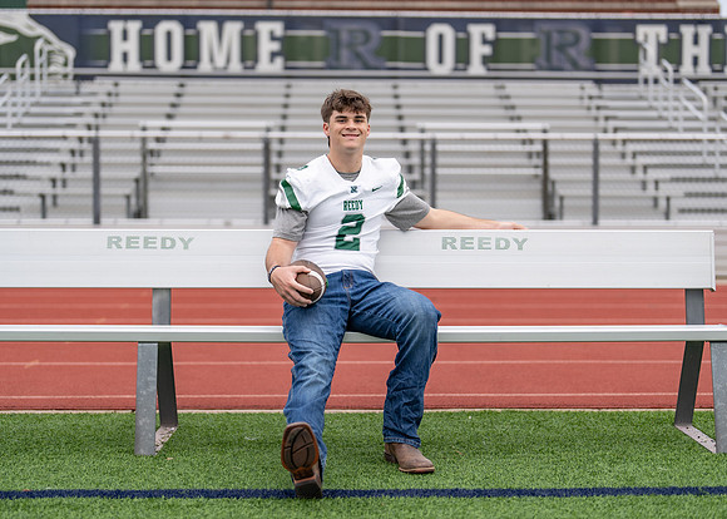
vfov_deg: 23.1
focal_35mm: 61
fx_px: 1268
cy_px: 250
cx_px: 366
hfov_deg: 32.0
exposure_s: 1/500
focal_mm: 50
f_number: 1.2
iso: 100
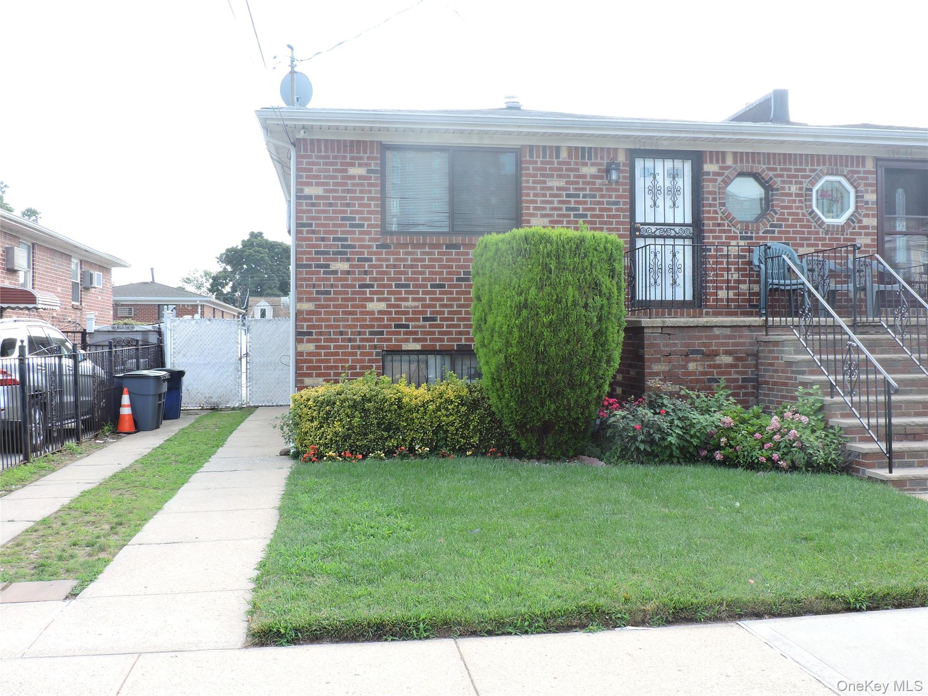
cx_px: 464
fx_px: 885
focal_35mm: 33
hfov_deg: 55.4
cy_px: 348
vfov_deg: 42.9
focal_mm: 5.9
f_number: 3.2
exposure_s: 1/200
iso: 100
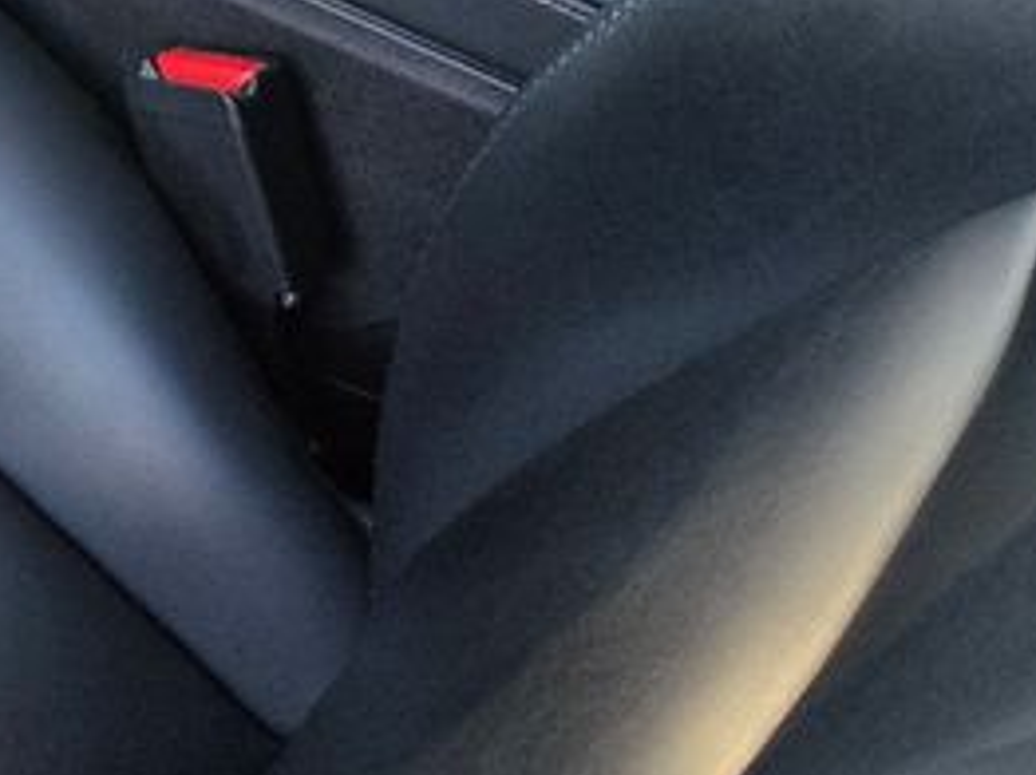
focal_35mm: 90
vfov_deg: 14.3
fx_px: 2691
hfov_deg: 18.1
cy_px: -648
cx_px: -739
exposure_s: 1/180
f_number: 1.8
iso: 100
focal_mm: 5.4
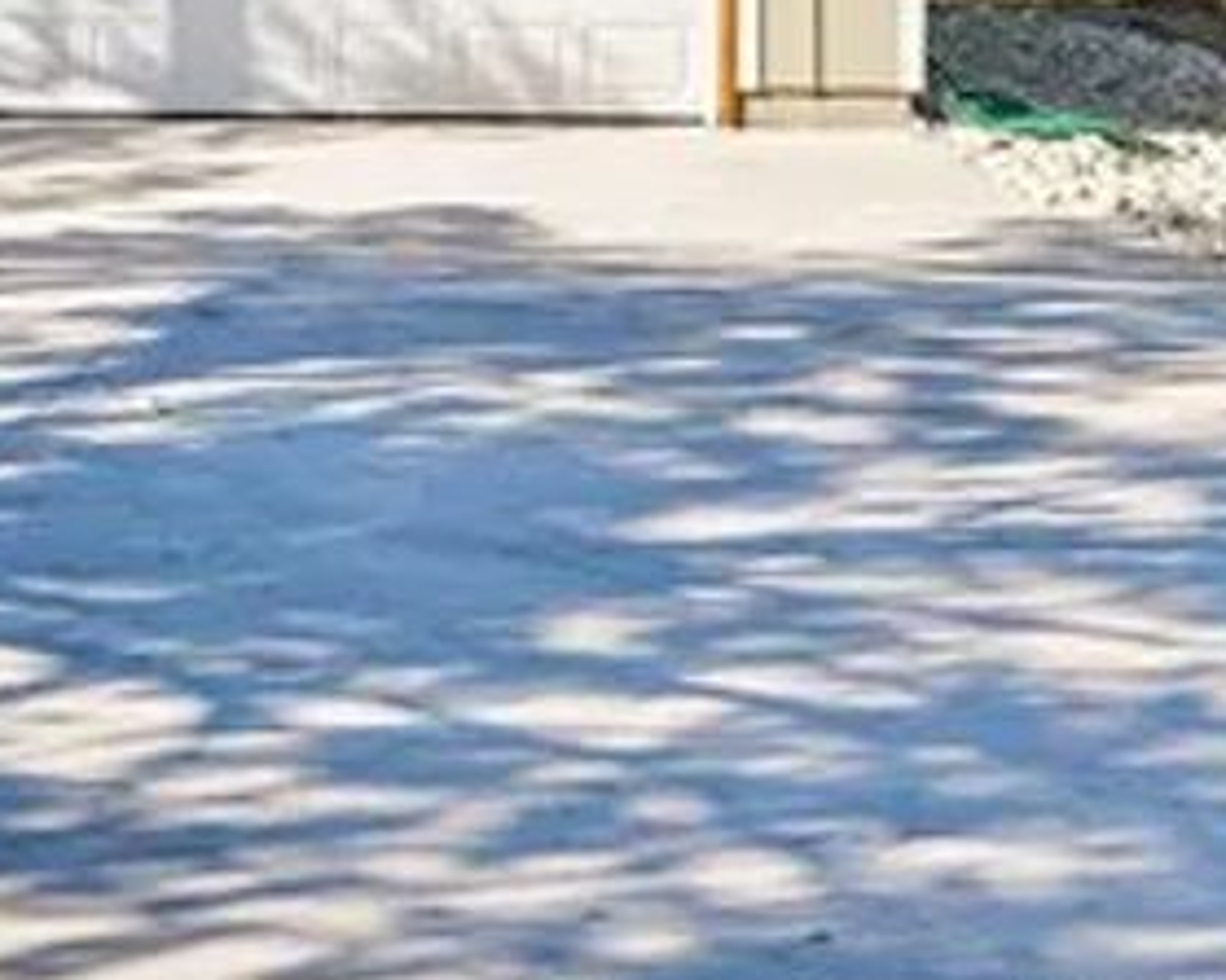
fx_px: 3627
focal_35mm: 100
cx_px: -686
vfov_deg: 14.5
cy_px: -442
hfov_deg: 17.1
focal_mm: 29
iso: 100
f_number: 8
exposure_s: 1/200
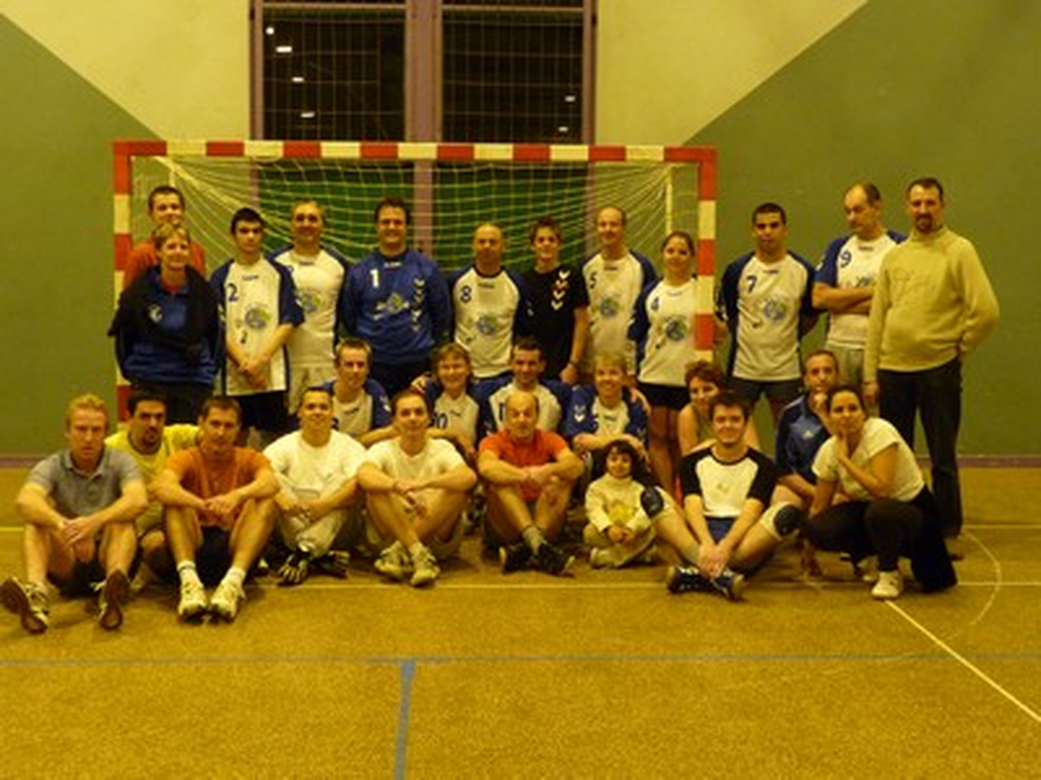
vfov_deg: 30.3
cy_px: 390
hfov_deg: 39.7
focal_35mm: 48
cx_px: 520
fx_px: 1443
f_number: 4.2
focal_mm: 8
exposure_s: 1/25
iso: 400
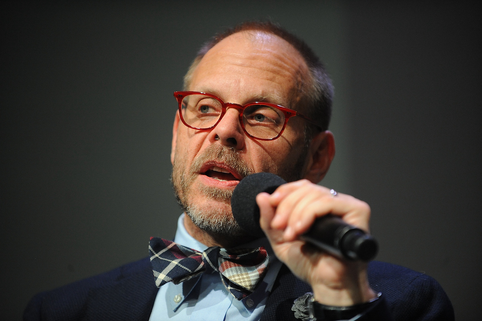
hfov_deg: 10.3
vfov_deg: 6.9
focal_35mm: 200
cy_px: 160
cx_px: 241
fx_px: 2676
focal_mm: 200
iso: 2500
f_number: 3.2
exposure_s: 1/200
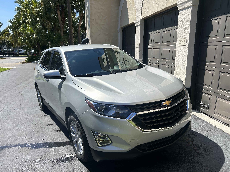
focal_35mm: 26
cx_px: 115
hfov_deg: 67.3
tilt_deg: -11.3
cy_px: 86
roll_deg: +0.2
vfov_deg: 53.1
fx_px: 173
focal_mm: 5.7
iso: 50
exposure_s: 1/4831
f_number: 1.5
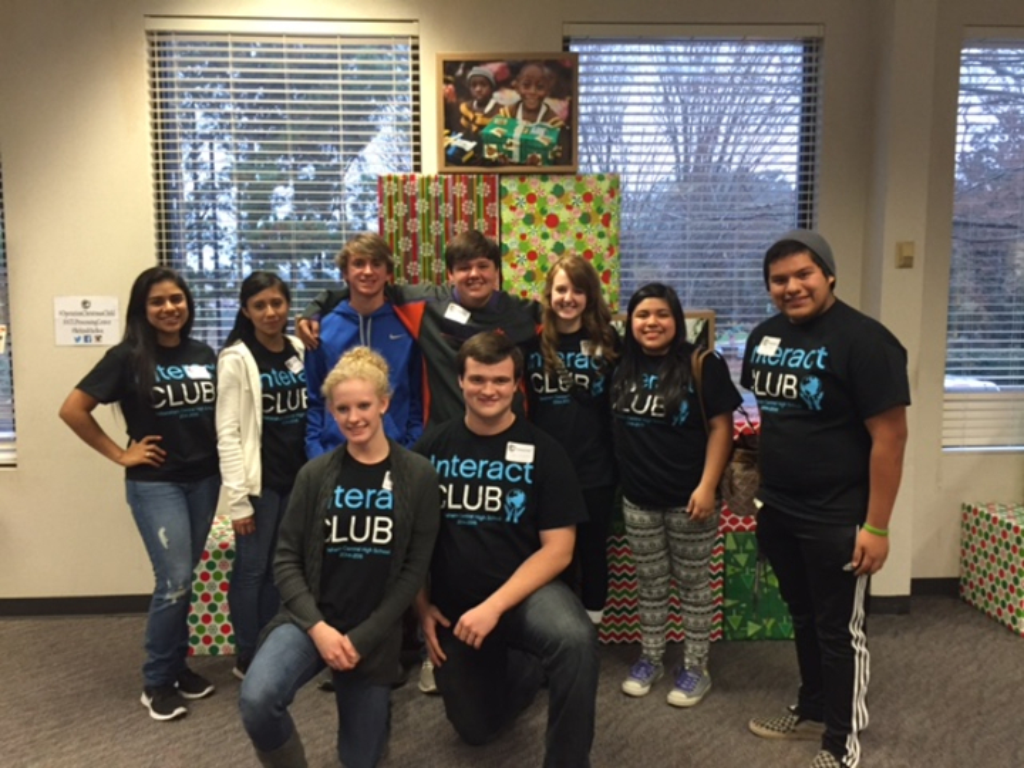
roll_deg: +1.5
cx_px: 512
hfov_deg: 61.7
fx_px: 858
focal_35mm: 29
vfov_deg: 48.2
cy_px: 384
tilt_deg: -5.8
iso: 160
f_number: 2.2
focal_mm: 4.15
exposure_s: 1/30
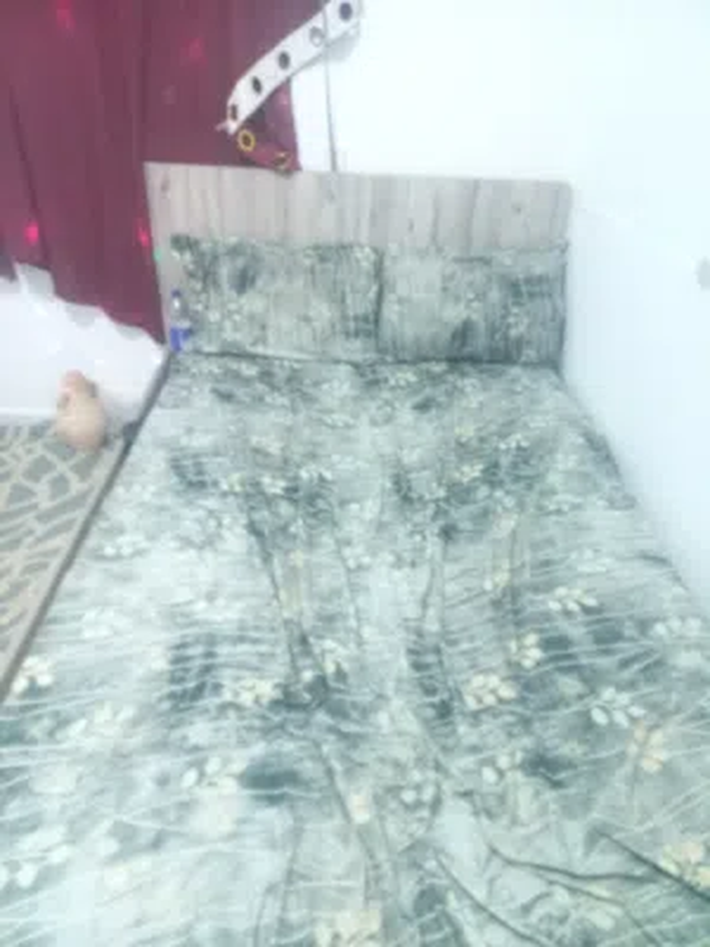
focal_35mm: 25
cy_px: 474
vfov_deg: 69.4
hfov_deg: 54.9
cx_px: 355
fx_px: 684
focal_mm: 4.6
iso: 1000
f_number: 1.8
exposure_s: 1/25
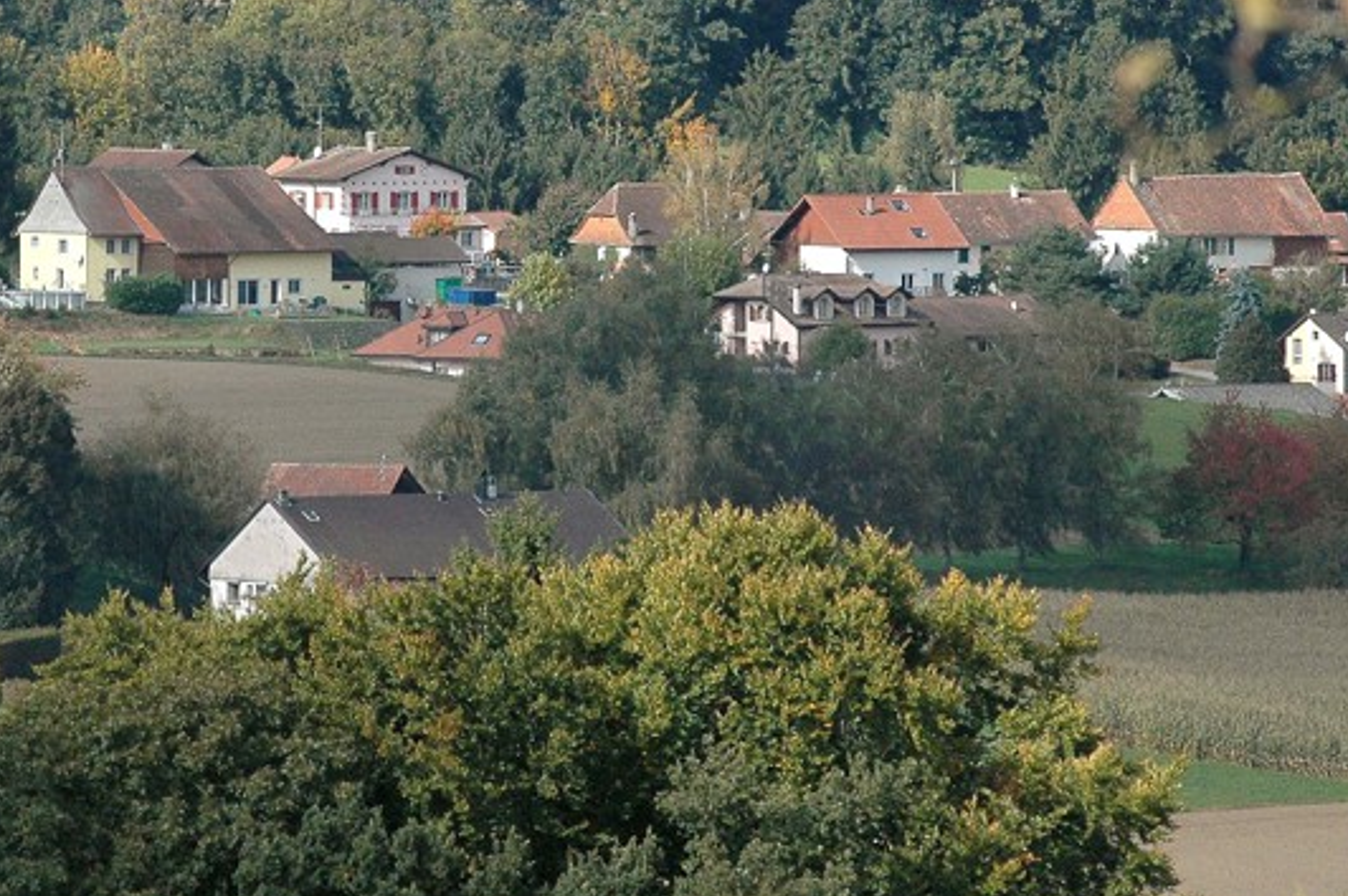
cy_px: 252
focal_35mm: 534
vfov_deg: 2.6
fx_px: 19981
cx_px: 517
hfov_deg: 3.9
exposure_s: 1/1000
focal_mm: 185
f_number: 8
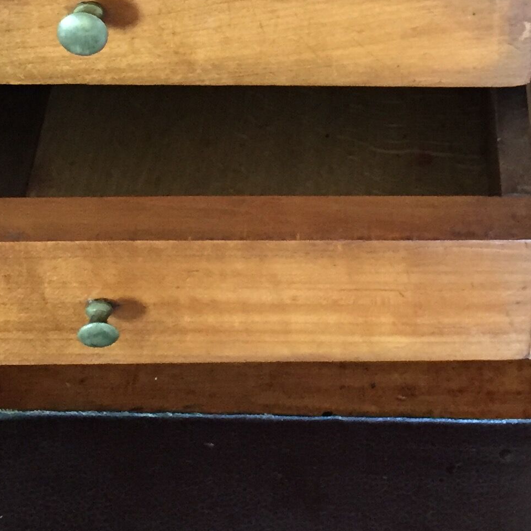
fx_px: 1510
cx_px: 406
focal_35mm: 87
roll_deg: -1.7
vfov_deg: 19.4
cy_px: 7
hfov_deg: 19.8
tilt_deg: -42.6
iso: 250
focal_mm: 4.15
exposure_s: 1/20
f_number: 2.2
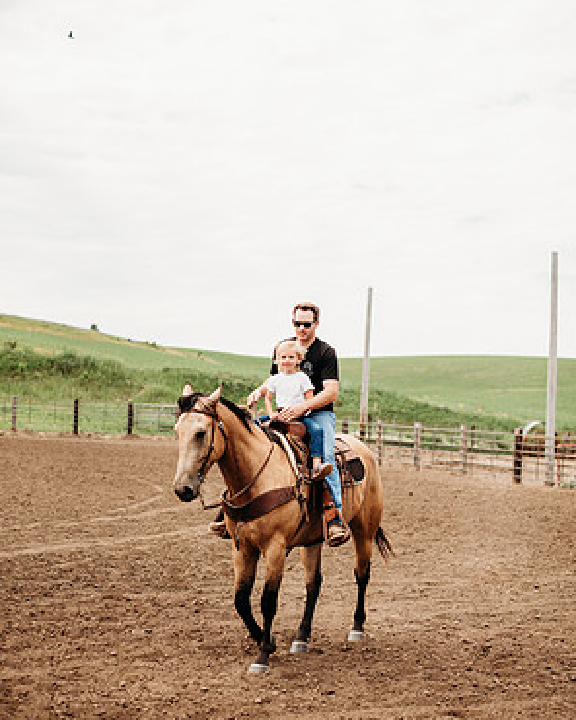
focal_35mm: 57
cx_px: 288
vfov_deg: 33.0
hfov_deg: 26.7
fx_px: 1215
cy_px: 366
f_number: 2.2
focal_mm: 50
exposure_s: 1/1600
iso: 100
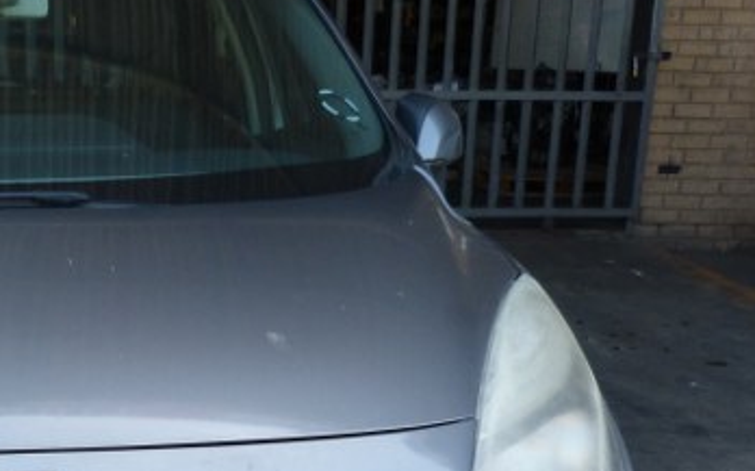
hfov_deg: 32.1
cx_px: 102
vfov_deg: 20.5
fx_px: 1254
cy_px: 478
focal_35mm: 61
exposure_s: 1/100
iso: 80
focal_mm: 4.5
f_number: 2.8
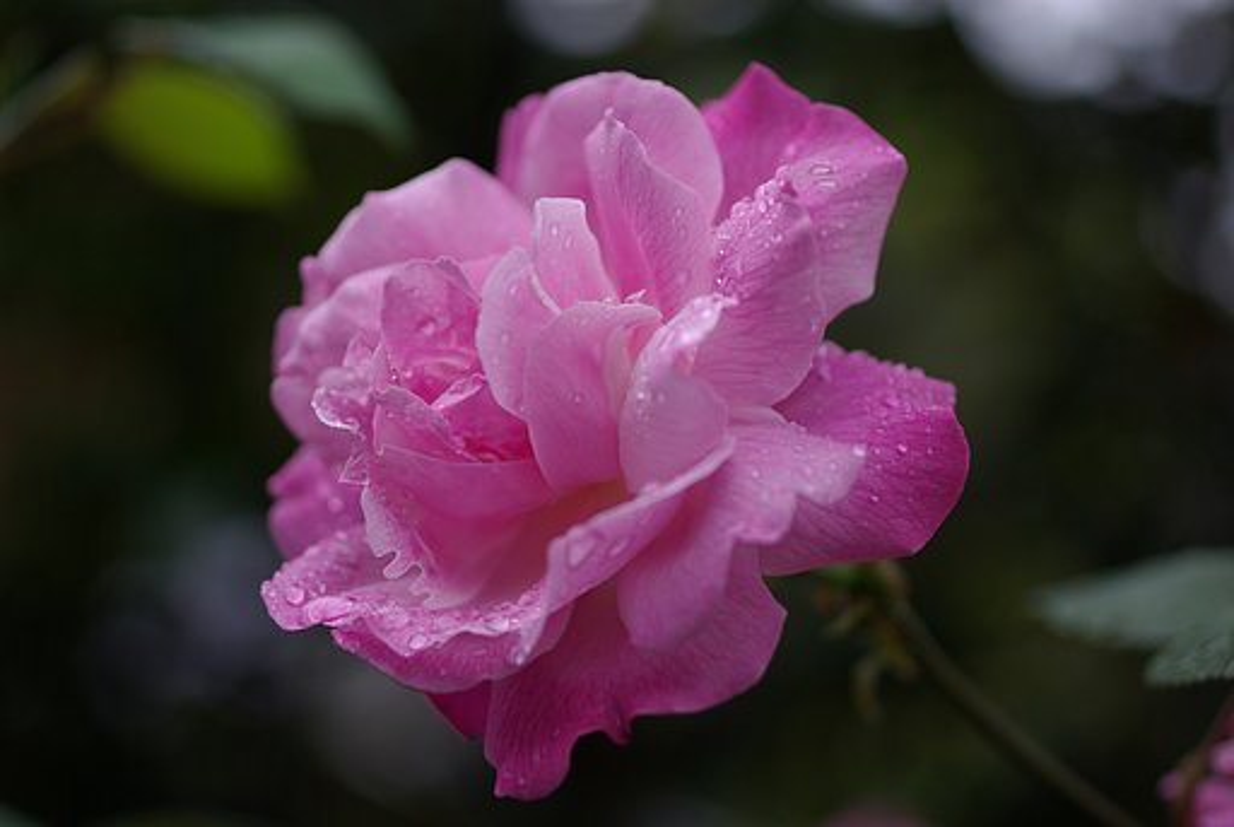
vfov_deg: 18.2
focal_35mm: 75
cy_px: 414
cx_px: 617
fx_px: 2575
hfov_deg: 27.0
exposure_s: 1/350
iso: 100
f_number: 2.8
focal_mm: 50
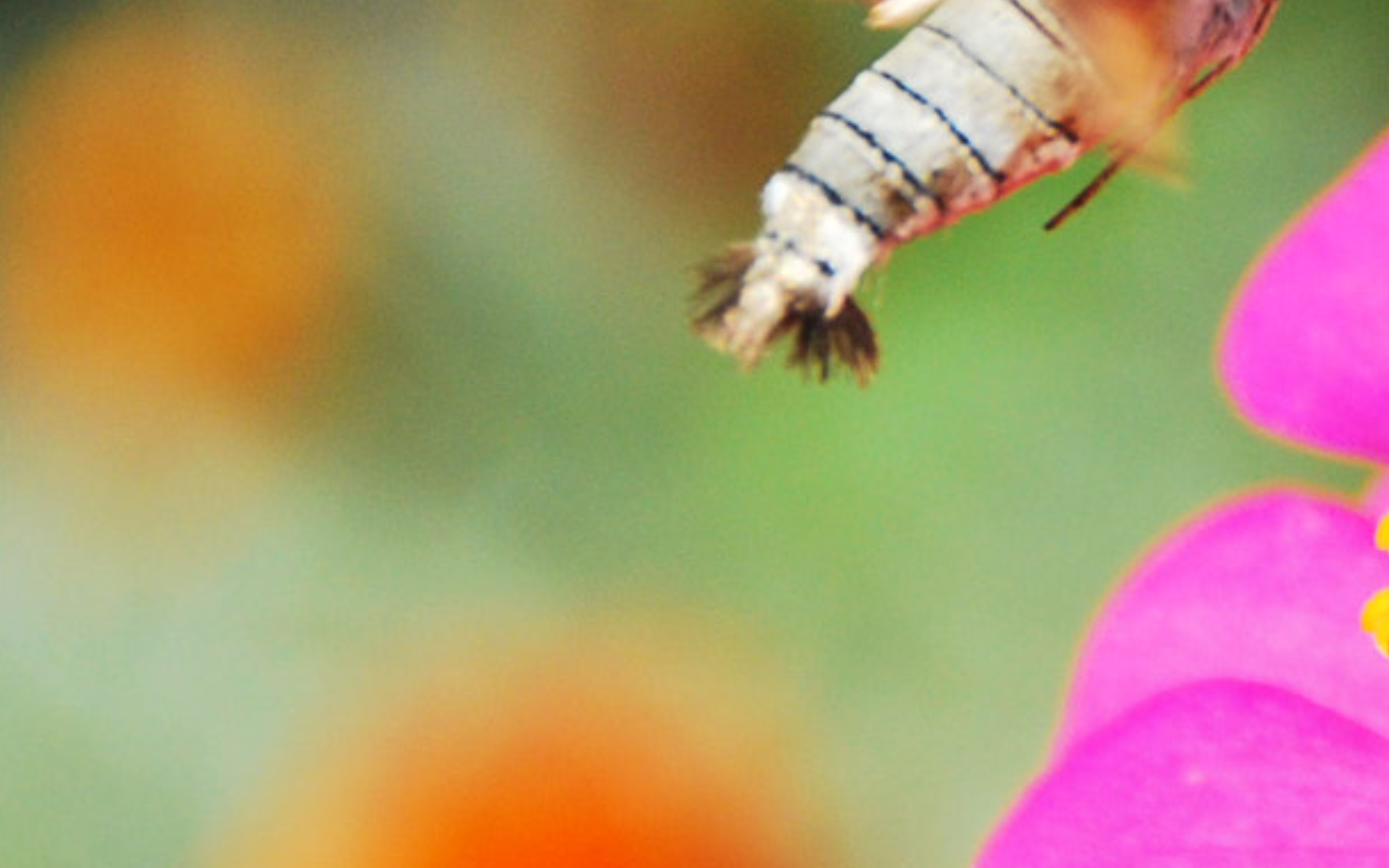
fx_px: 39028
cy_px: 122
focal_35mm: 1031
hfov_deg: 2.0
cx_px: 1428
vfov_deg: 1.3
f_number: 5.6
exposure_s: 1/1250
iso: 400
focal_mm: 200
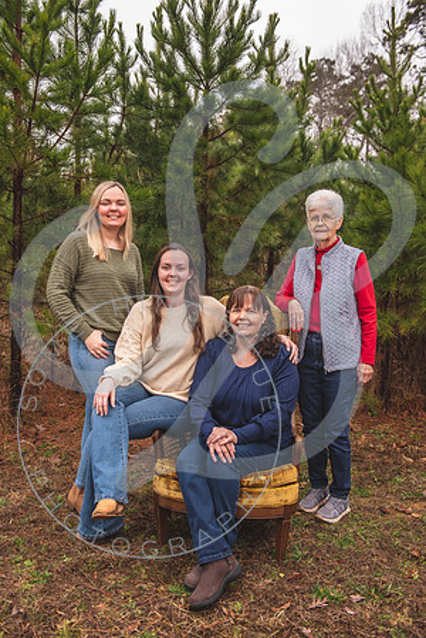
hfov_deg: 38.9
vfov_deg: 55.8
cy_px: 319
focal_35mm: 34
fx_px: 603
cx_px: 213
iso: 200
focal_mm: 34
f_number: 5.6
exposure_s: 1/160
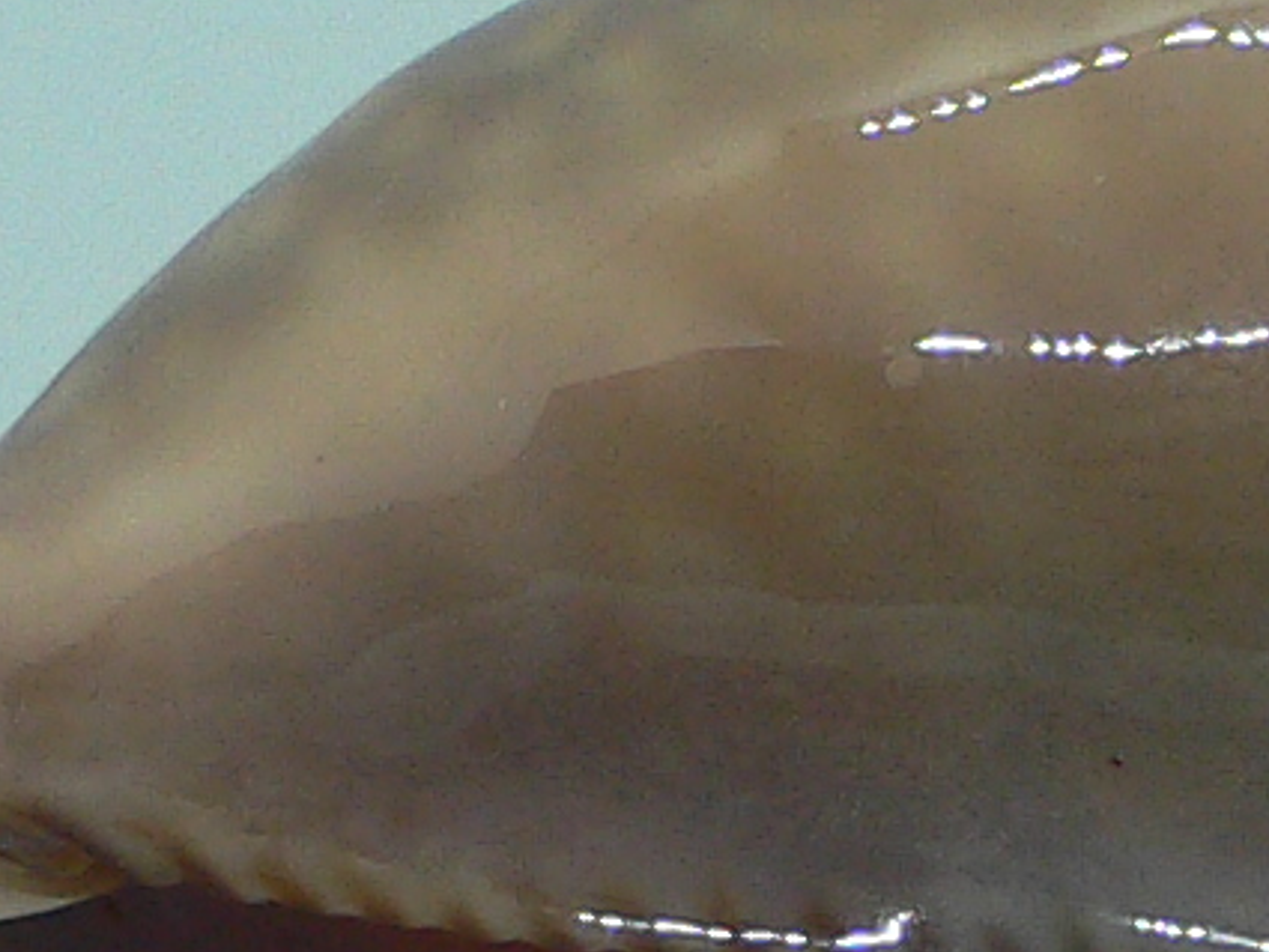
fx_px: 6087
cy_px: 1164
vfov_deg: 8.8
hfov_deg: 11.6
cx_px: 1615
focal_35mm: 166
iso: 100
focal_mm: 4.6
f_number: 2.8
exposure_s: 1/60
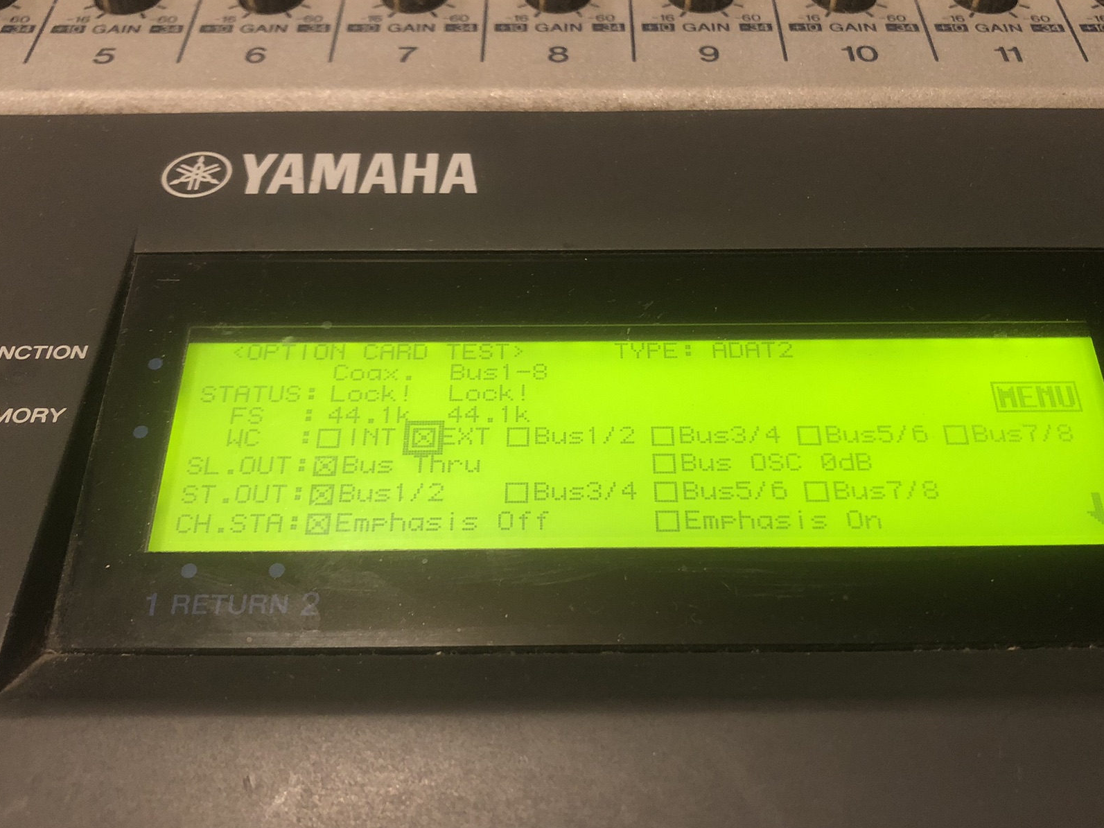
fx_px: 1148
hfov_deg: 51.3
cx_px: 579
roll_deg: -3.1
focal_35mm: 36
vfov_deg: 39.7
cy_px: 405
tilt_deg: -41.8
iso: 100
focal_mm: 3.99
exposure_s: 1/9
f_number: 1.8
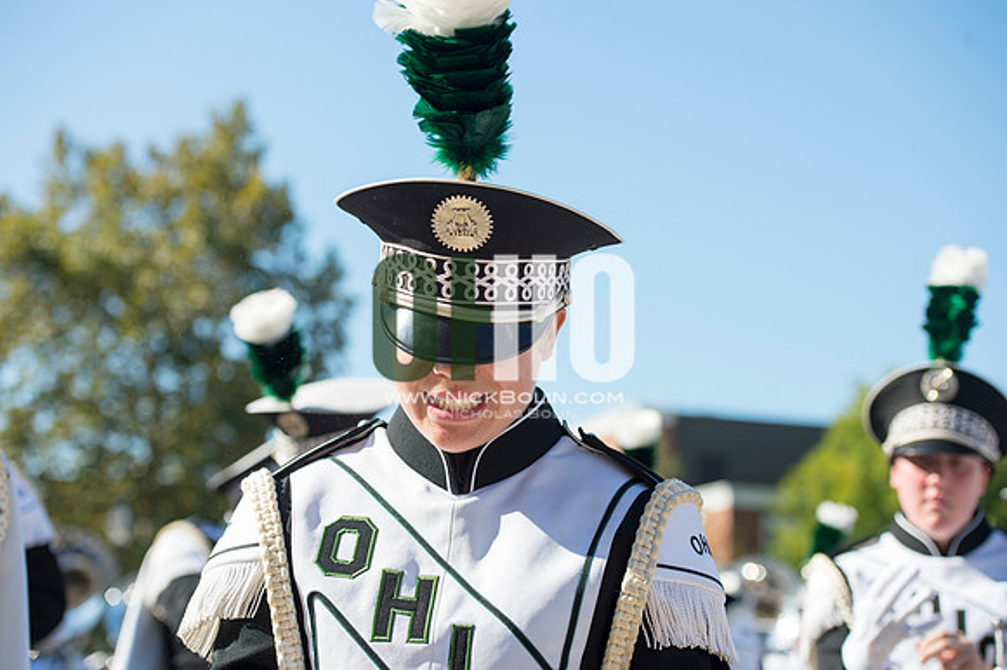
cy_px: 335
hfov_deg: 28.9
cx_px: 504
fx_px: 1957
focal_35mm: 70
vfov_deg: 19.4
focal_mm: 70
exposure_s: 1/1000
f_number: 4.5
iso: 200
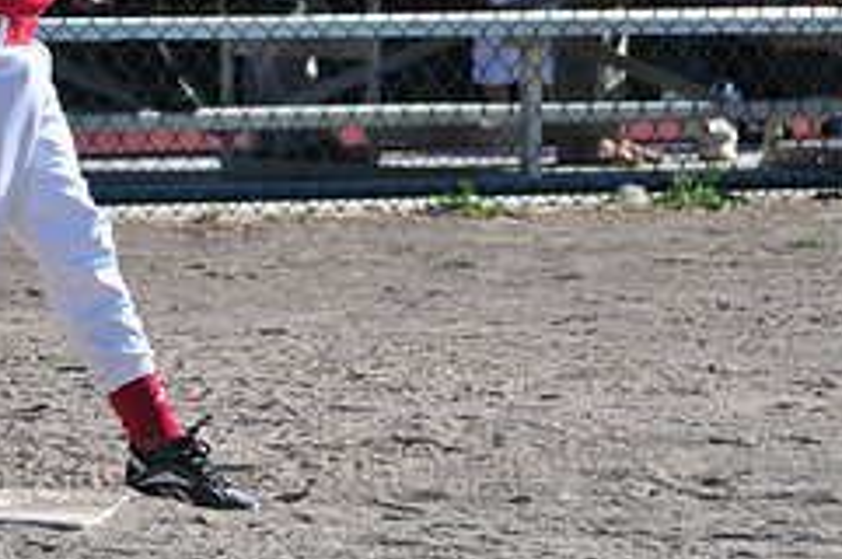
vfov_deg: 3.6
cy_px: 30
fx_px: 8857
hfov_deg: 5.4
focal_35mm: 379
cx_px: 45
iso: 200
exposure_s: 1/1000
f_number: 5.3
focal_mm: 105
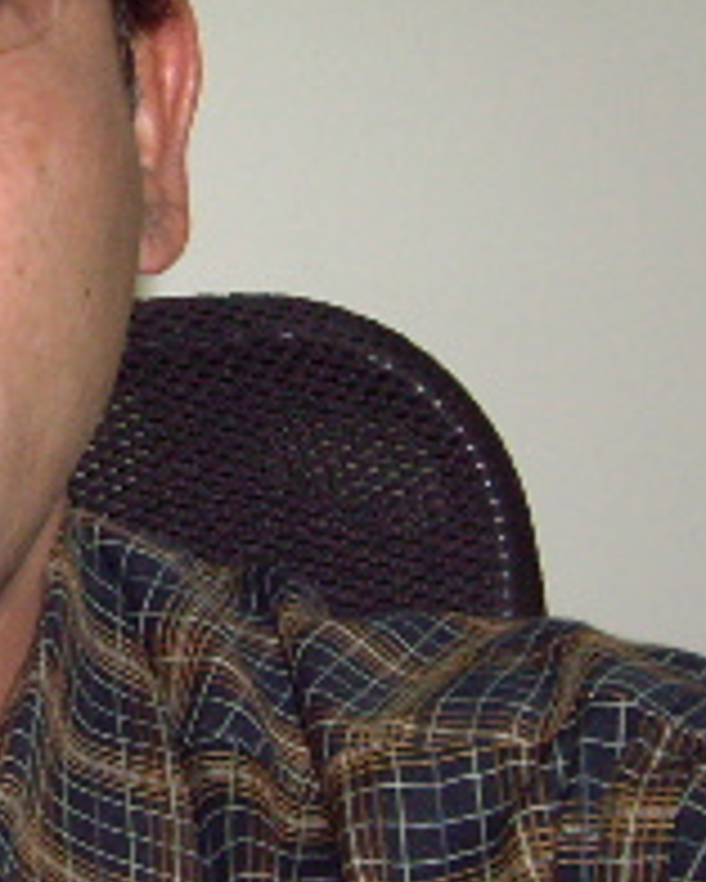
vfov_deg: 15.9
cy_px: 302
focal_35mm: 121
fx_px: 3158
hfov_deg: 12.2
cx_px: -324
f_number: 2.7
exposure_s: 1/40
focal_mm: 6.2
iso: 200
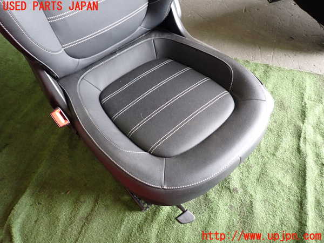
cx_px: 162
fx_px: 234
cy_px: 122
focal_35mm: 25
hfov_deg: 69.4
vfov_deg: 54.9
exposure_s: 1/40
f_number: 2
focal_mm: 4.5
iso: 200
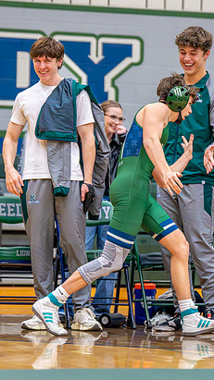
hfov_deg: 6.6
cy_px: 170
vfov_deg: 11.8
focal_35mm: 183
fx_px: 1847
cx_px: 159
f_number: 2.8
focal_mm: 100
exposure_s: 1/1000
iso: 6400
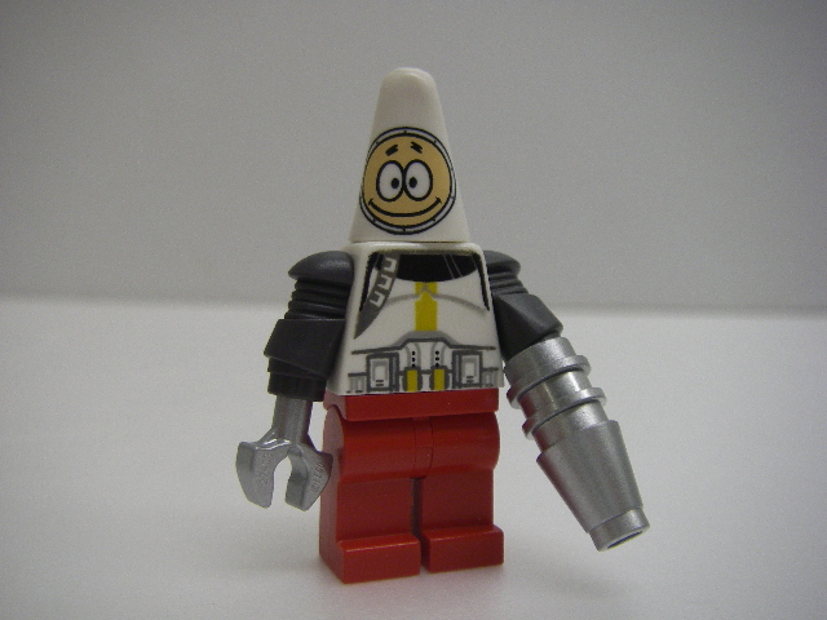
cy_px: 310
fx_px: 908
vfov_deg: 37.7
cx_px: 414
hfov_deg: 49.0
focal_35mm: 38
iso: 160
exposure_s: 1/40
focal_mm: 6.3
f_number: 3.3
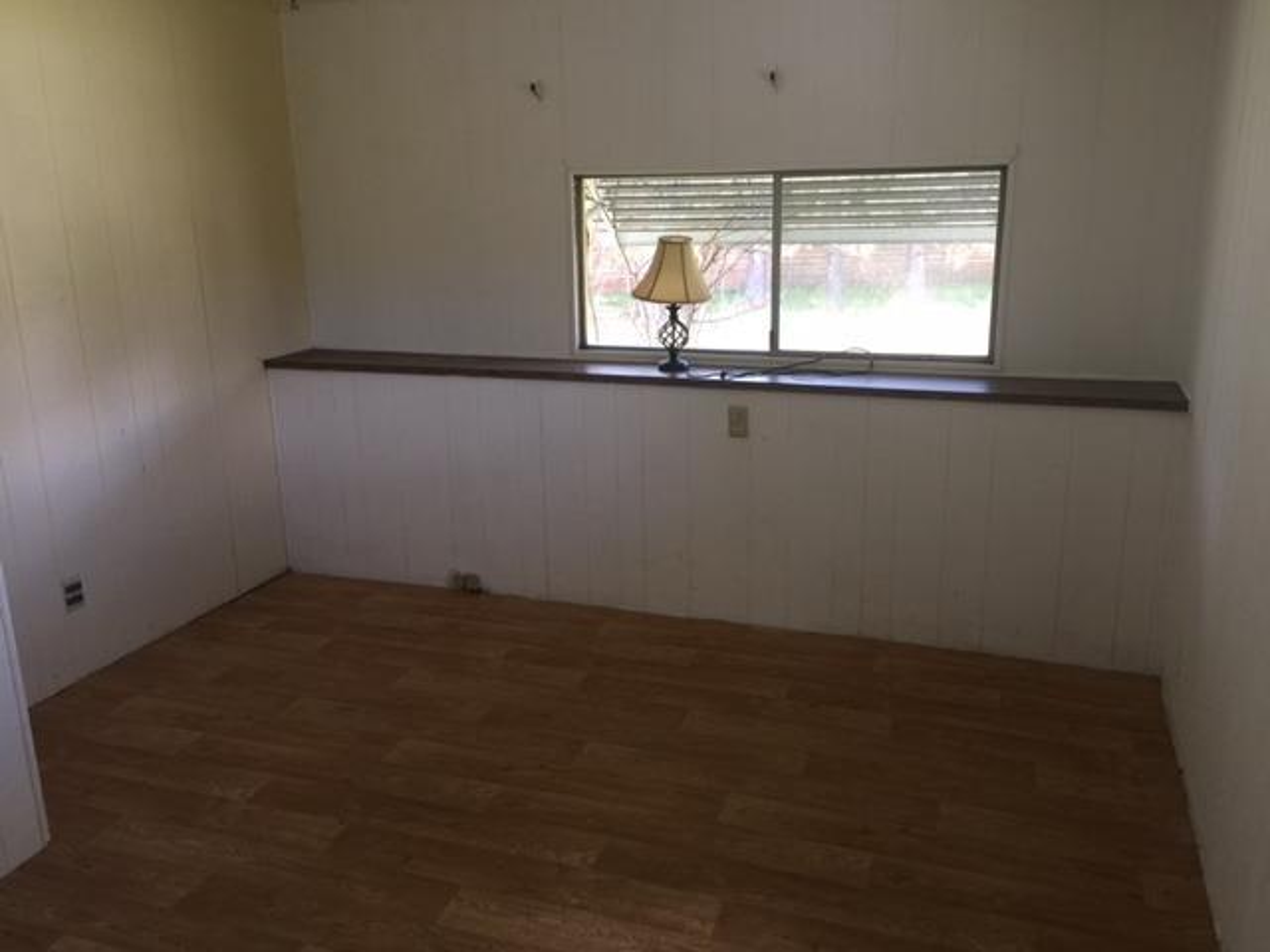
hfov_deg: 61.7
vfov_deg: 48.2
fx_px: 1064
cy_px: 476
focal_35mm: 29
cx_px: 635
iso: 32
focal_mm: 4.15
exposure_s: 1/30
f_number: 2.2
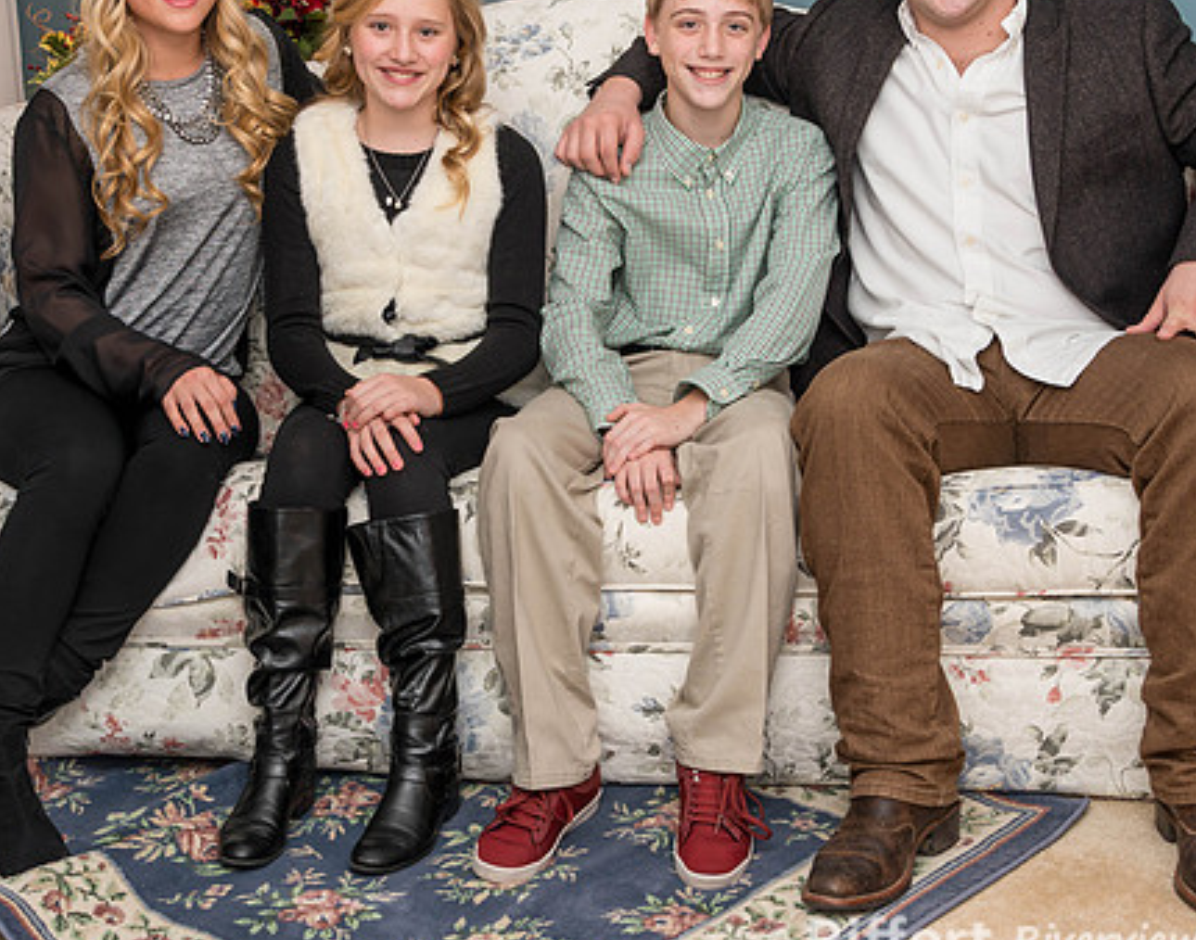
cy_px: 356
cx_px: 523
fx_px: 2707
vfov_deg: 19.7
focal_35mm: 77
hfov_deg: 24.9
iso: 320
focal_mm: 48
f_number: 8
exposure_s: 1/30
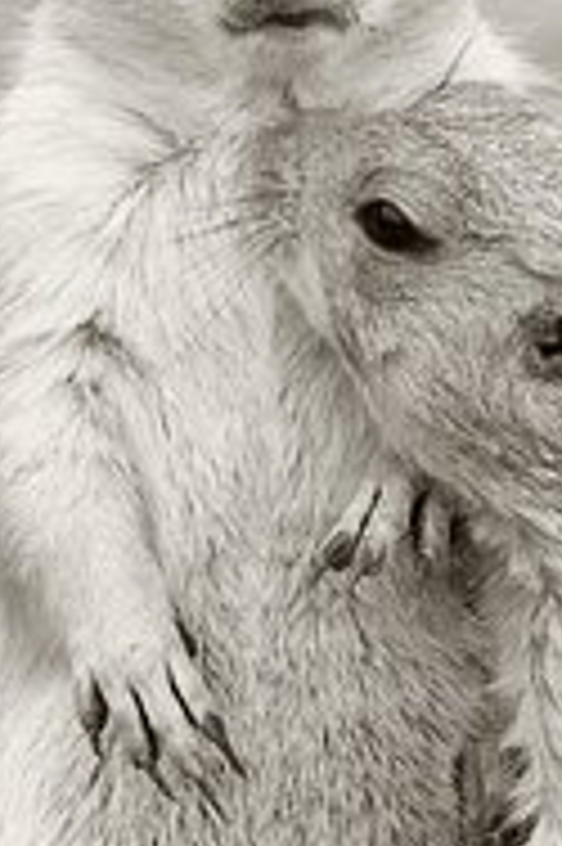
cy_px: 567
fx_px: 14356
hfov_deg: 2.2
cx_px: 515
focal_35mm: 612
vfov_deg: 3.4
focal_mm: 150
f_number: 4.5
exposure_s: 1/1000
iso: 800
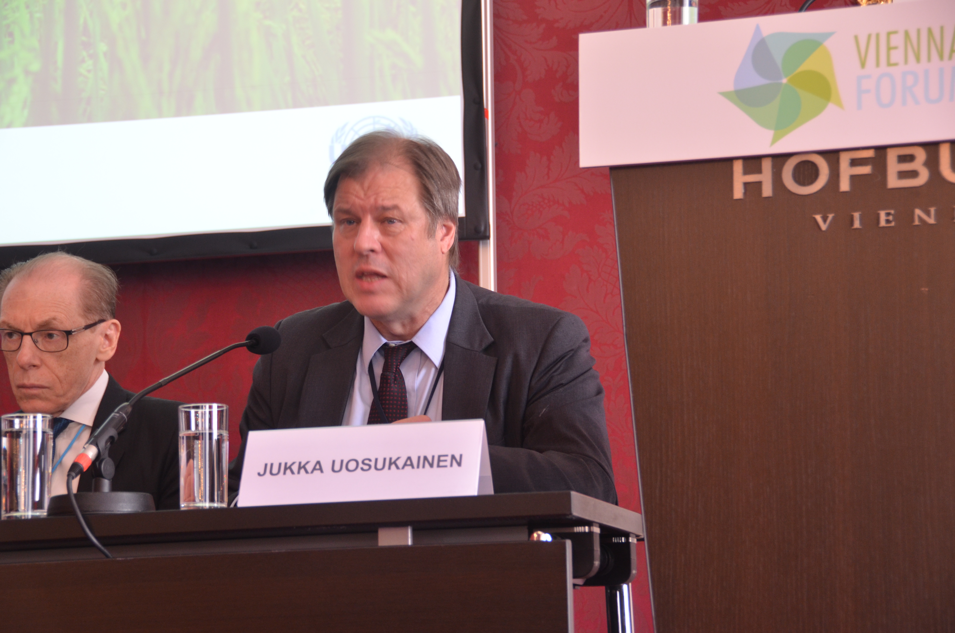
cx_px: 478
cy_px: 316
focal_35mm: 90
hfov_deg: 22.7
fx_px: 2383
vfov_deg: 15.1
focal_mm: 60
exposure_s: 1/20
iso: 640
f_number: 4.8
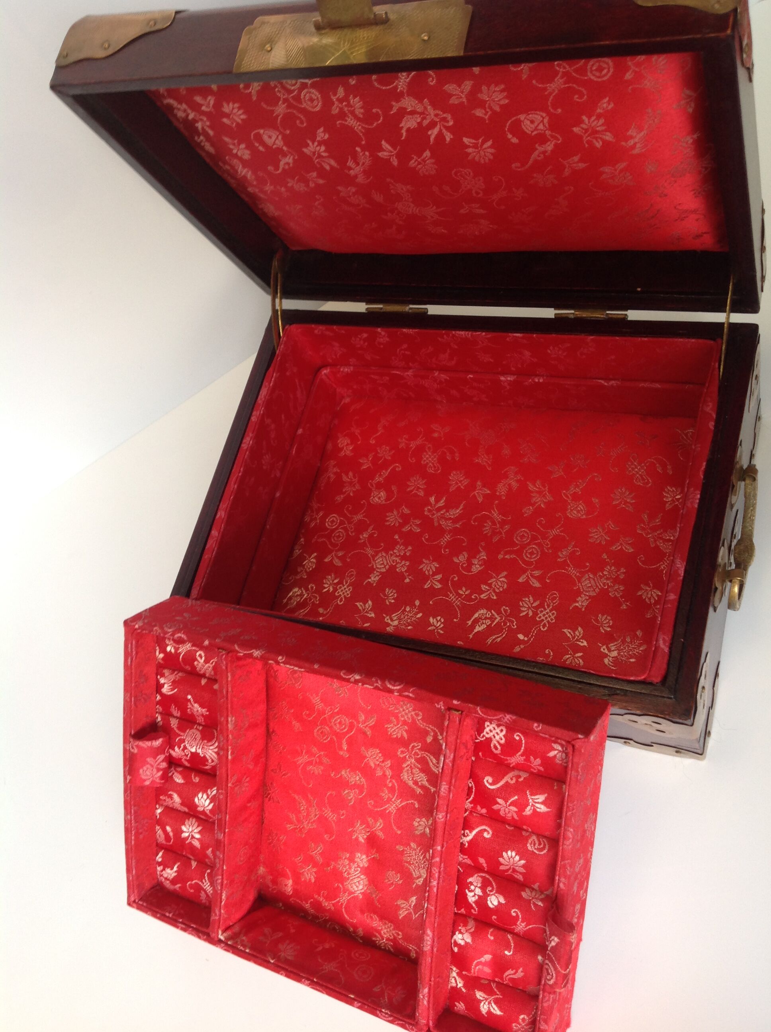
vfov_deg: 52.7
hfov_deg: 40.6
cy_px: 516
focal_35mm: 35
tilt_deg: -57.5
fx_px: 1042
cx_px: 386
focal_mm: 4.28
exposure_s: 1/24
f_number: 2.4
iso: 50
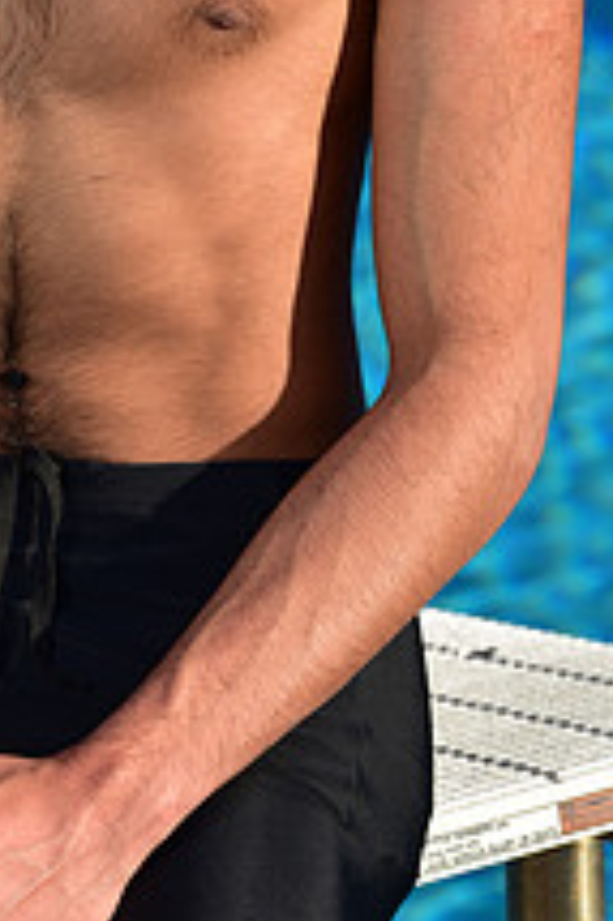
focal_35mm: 405
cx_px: 36
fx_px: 10360
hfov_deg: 3.4
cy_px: -257
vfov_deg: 5.1
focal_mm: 150
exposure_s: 1/250
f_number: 6.3
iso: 64
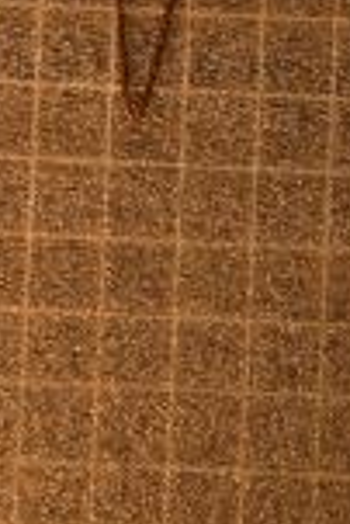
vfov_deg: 11.0
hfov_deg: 7.5
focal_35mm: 183
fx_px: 2662
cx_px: 88
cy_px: -97
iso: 200
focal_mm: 46
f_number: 7.1
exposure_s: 1/320
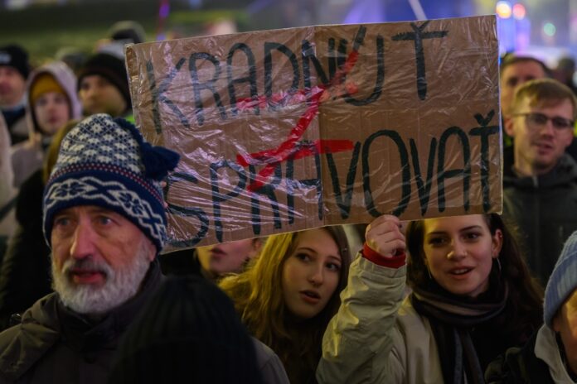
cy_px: 192
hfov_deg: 28.8
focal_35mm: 70
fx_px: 1122
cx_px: 288
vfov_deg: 19.5
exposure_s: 1/25
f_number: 2.8
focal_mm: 70
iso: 4000
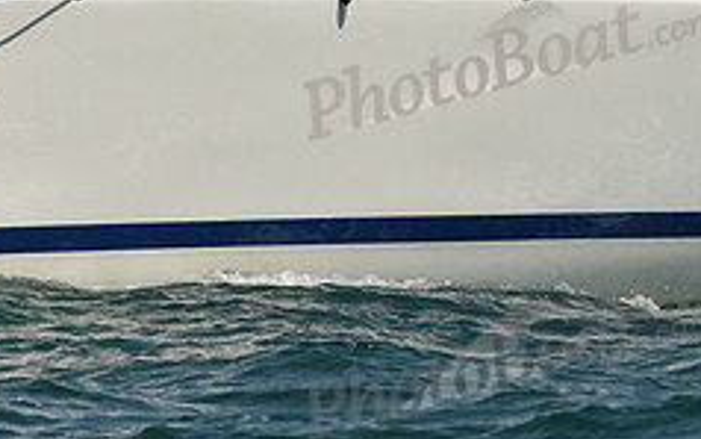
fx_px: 12366
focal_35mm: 647
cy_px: -49
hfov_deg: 3.2
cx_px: 153
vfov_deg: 2.0
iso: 250
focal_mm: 260
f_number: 8
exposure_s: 1/1250
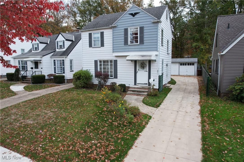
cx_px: 122
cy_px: 81
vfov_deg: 57.2
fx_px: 149
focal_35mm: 22
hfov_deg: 78.6
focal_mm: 8.38
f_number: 2.8
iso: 120
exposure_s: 1/640
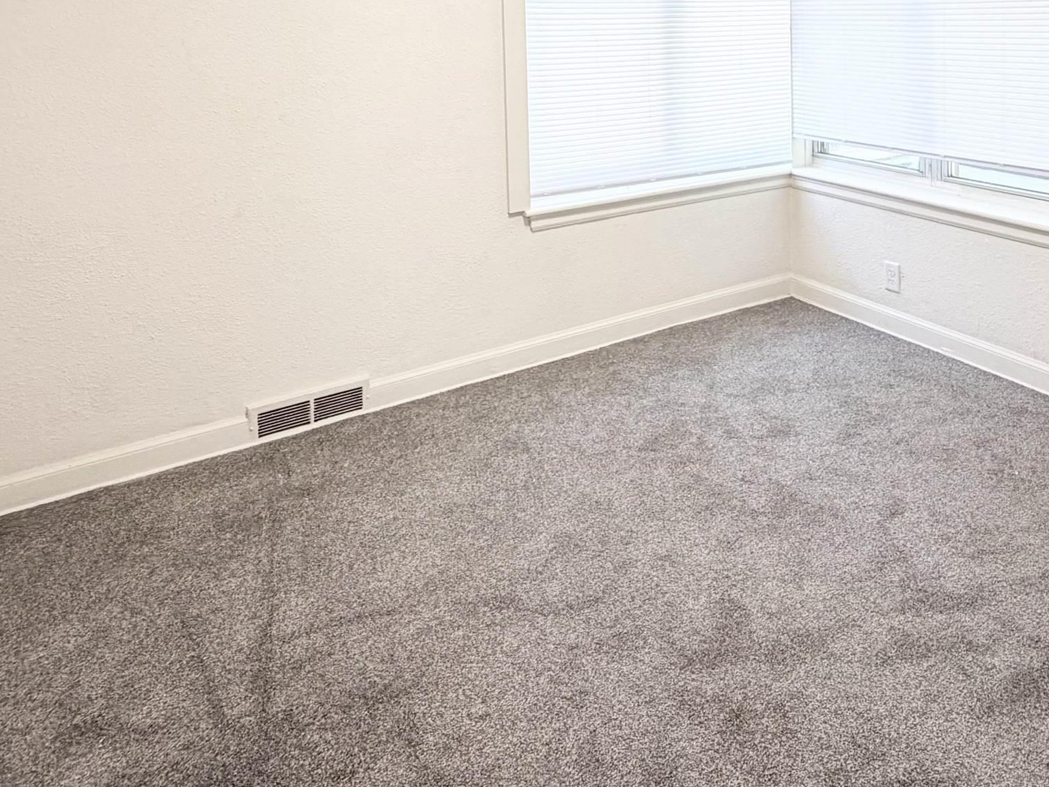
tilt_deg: -2.5
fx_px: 849
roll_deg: +1.6
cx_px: 629
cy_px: 48
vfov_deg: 44.3
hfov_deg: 62.9
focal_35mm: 28
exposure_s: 1/121
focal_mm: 2.22
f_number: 2.2
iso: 160
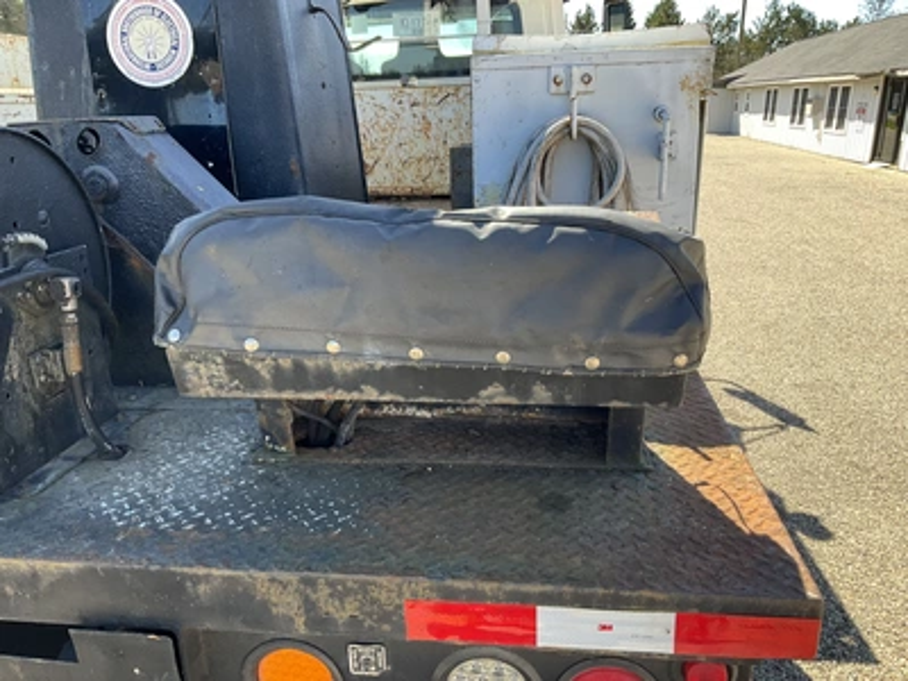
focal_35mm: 29
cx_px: 454
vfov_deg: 48.2
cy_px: 340
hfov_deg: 61.7
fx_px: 761
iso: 20
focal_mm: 3
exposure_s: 1/201
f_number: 1.8
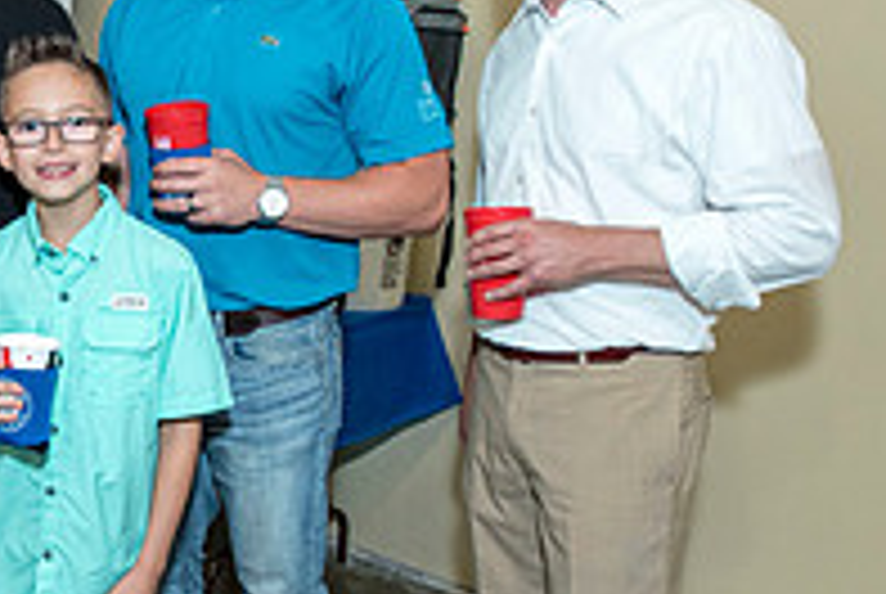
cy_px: 353
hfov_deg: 35.8
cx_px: 4
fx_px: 1232
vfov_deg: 27.0
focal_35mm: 50
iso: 1250
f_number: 2.8
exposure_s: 1/250
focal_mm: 17
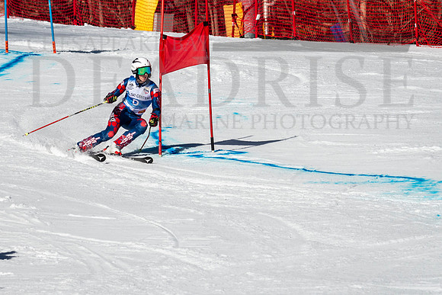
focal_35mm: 942
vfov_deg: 1.5
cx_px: 147
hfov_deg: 2.2
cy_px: 93
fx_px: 11571
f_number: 8
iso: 200
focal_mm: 400
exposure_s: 1/2000
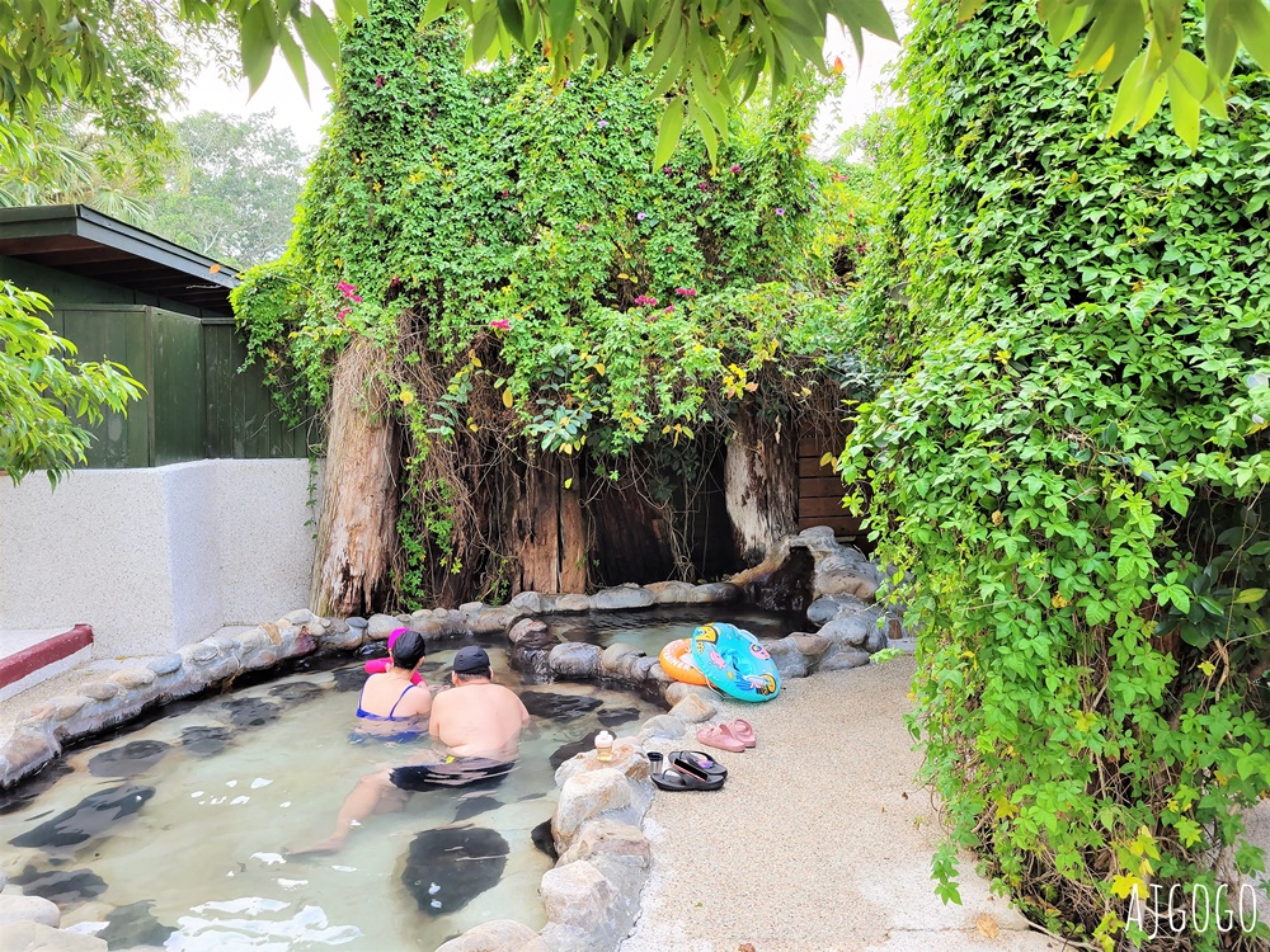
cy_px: 476
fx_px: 954
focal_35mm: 26
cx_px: 635
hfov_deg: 67.3
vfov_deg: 53.1
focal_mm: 5.4
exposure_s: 1/119
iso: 64
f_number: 1.8
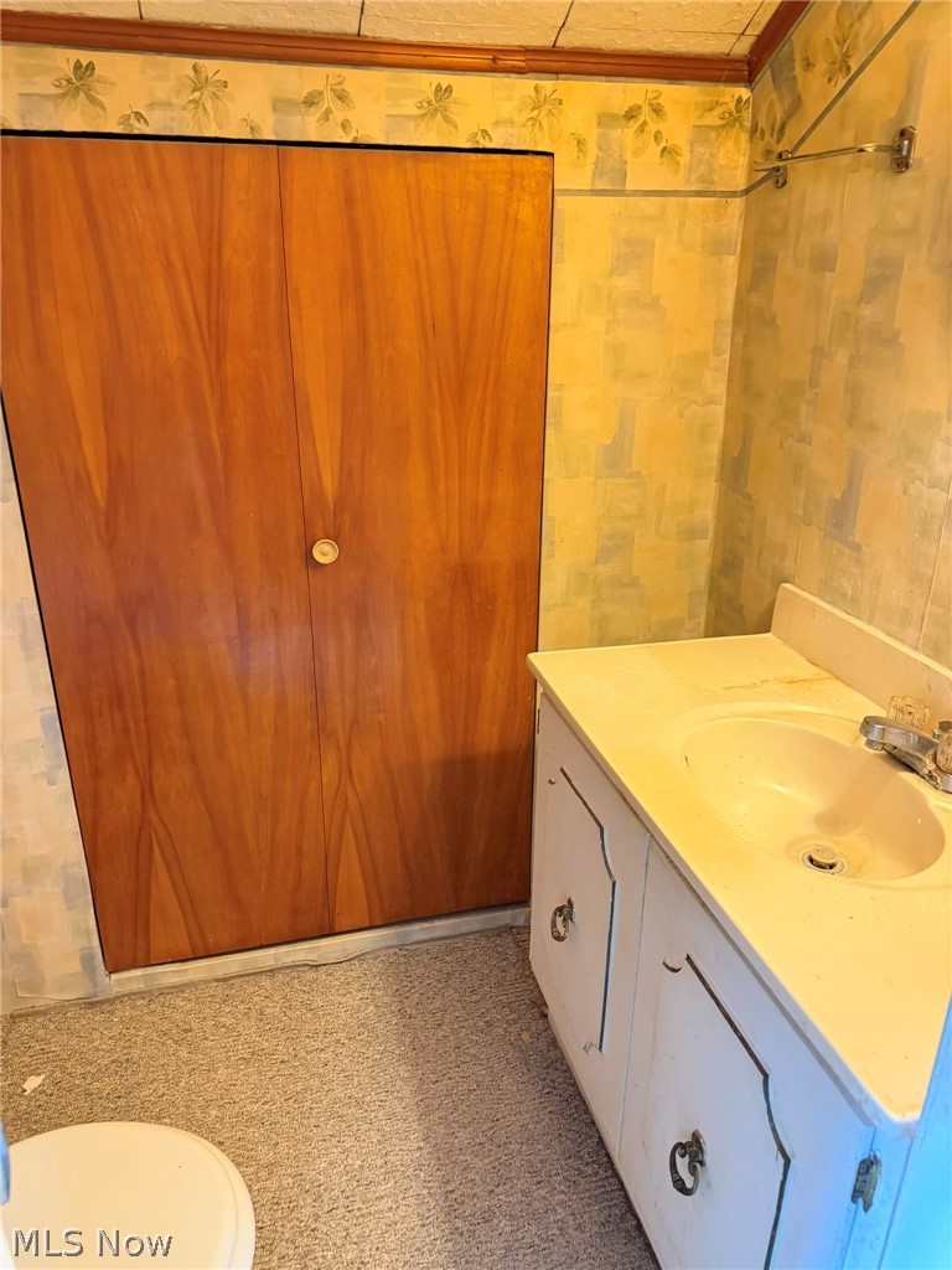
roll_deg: -0.1
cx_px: 476
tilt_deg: -20.7
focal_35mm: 24
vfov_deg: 71.6
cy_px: 635
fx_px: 880
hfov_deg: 56.8
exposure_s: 1/30
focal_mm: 6.76
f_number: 1.78
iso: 800
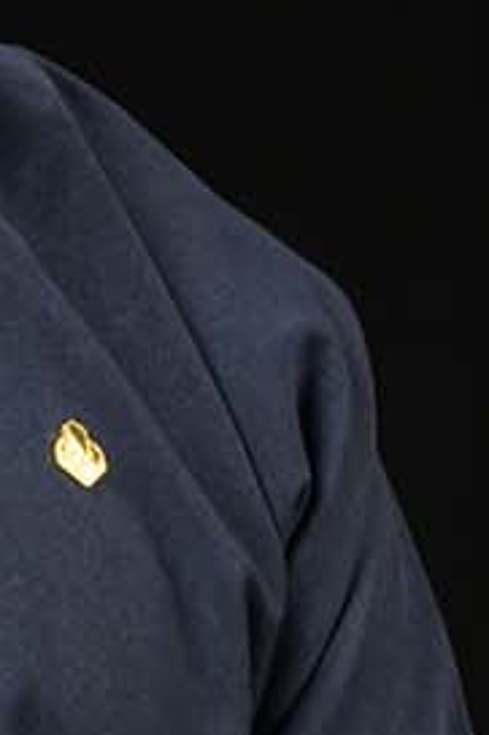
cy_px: 711
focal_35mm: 450
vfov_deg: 4.6
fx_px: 9180
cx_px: -262
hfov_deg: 3.0
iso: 250
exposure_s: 1/200
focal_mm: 85
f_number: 8
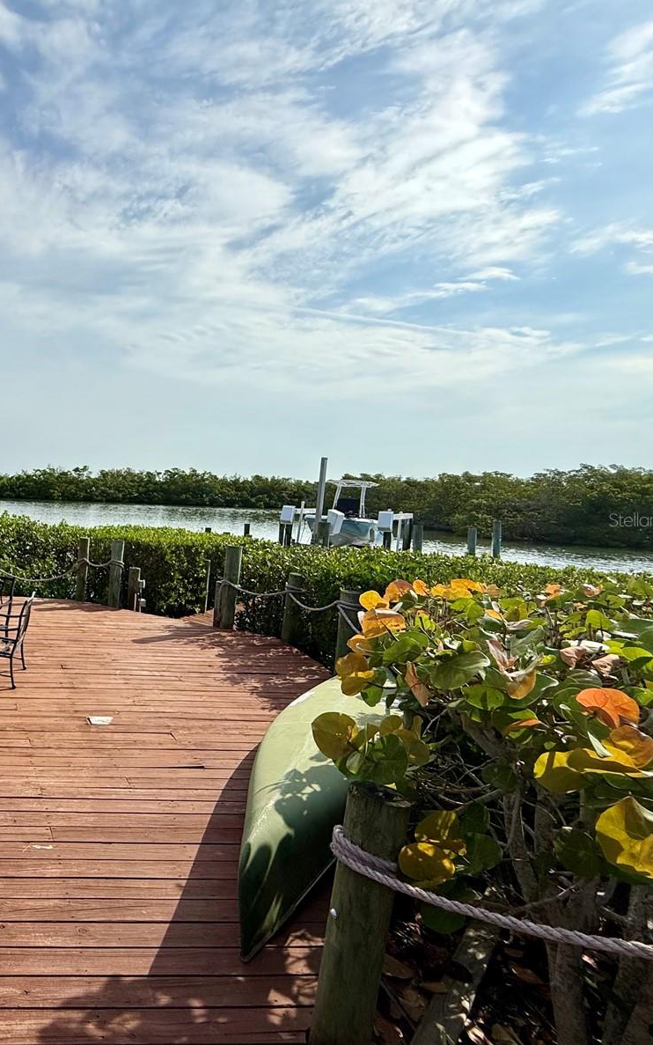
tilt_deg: -3.0
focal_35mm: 20
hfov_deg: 48.2
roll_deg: -2.5
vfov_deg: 85.1
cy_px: 519
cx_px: -12
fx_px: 569
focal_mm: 2.22
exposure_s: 1/3663
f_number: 2.2
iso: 50
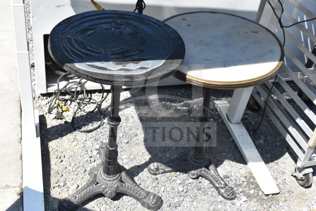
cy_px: 106
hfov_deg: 45.0
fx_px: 382
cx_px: 158
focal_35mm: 44
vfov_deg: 30.9
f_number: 8
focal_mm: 29
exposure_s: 1/250
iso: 200
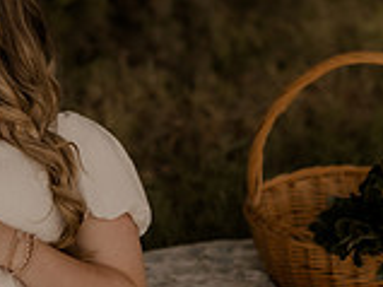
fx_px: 1935
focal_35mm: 175
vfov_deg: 8.5
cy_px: 135
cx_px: 123
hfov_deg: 11.3
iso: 200
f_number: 1.4
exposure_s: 1/1000
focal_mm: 50
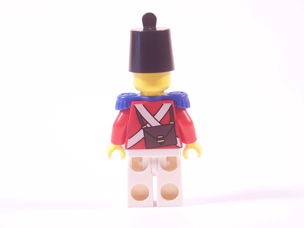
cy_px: 114
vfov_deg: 12.7
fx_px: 1028
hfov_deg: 16.8
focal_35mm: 117
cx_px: 152
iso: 100
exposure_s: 1/15
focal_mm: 19.4
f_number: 3.2
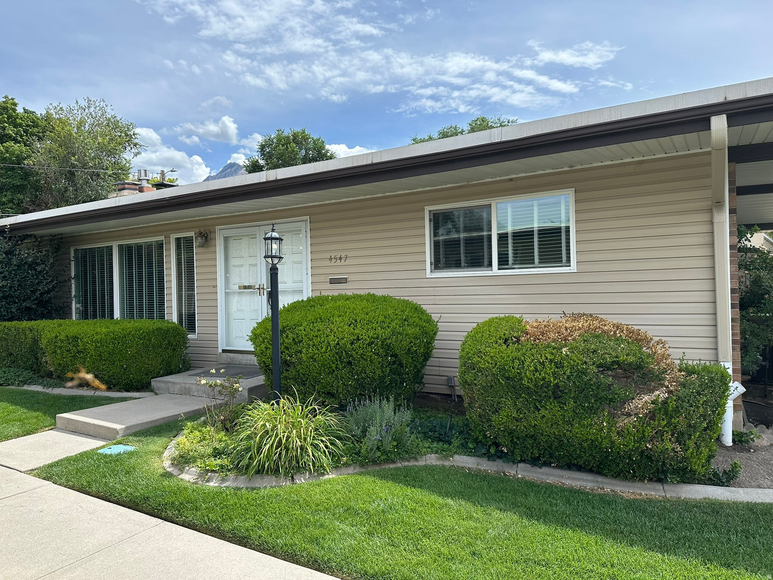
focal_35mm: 24
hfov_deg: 71.6
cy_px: 290
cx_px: 386
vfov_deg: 56.8
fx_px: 536
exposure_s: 1/3597
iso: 80
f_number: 1.78
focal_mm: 6.86
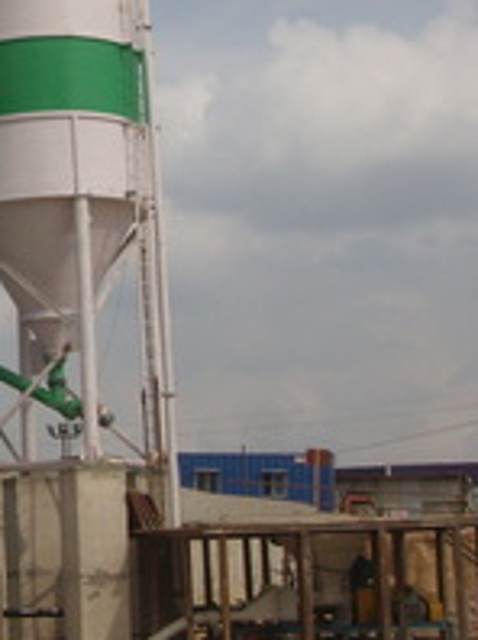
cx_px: -197
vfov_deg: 20.3
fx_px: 1771
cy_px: 157
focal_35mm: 96
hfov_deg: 14.5
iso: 64
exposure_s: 1/625
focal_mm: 6.4
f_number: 5.7
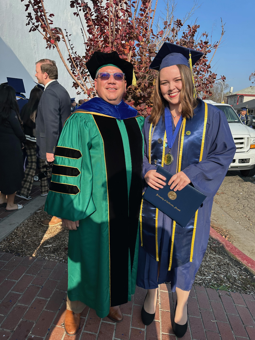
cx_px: 128
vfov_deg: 71.6
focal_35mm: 24
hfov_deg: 56.8
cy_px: 170
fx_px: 236
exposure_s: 1/3472
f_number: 1.78
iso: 80
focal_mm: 6.86
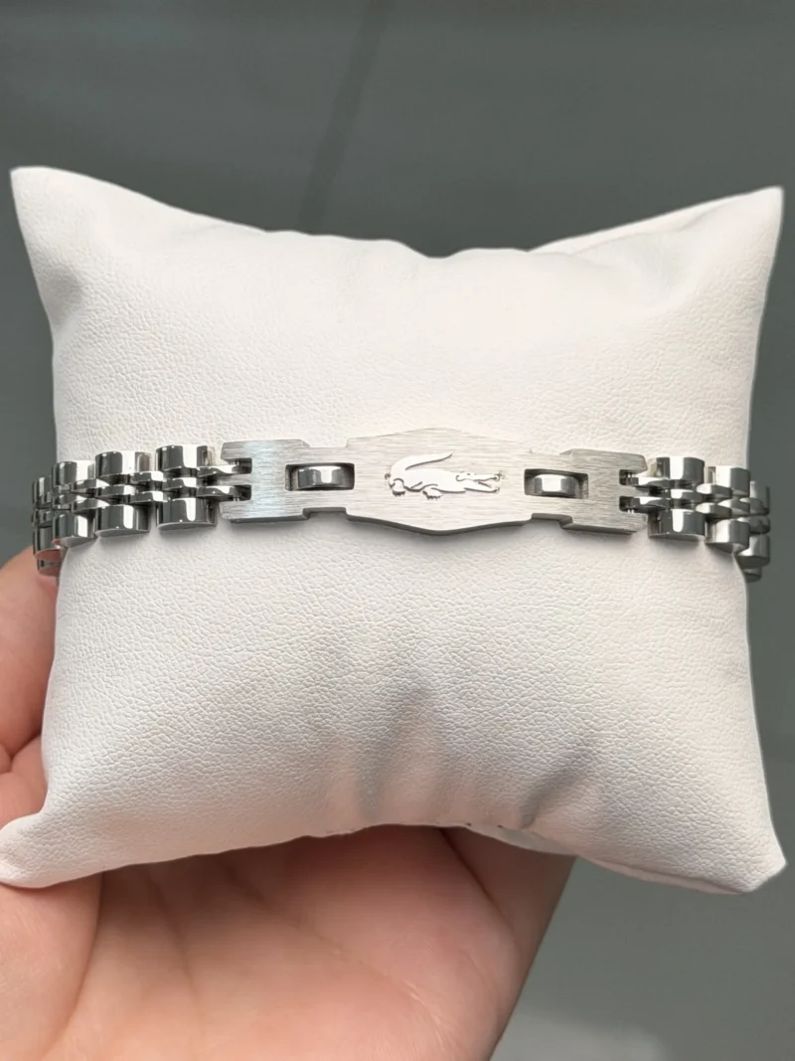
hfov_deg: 30.3
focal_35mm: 48
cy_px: 530
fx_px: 1470
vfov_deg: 39.7
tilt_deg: -74.8
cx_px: 398
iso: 80
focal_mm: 6.76
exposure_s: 1/657
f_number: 1.78
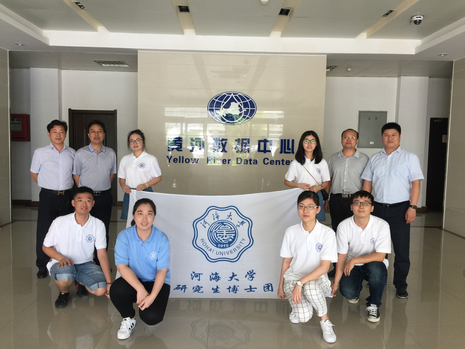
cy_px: 174
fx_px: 390
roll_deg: -2.2
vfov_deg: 48.2
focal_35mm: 29
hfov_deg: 61.7
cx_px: 232
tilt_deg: -6.7
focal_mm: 4.15
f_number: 2.2
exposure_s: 1/33
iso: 32
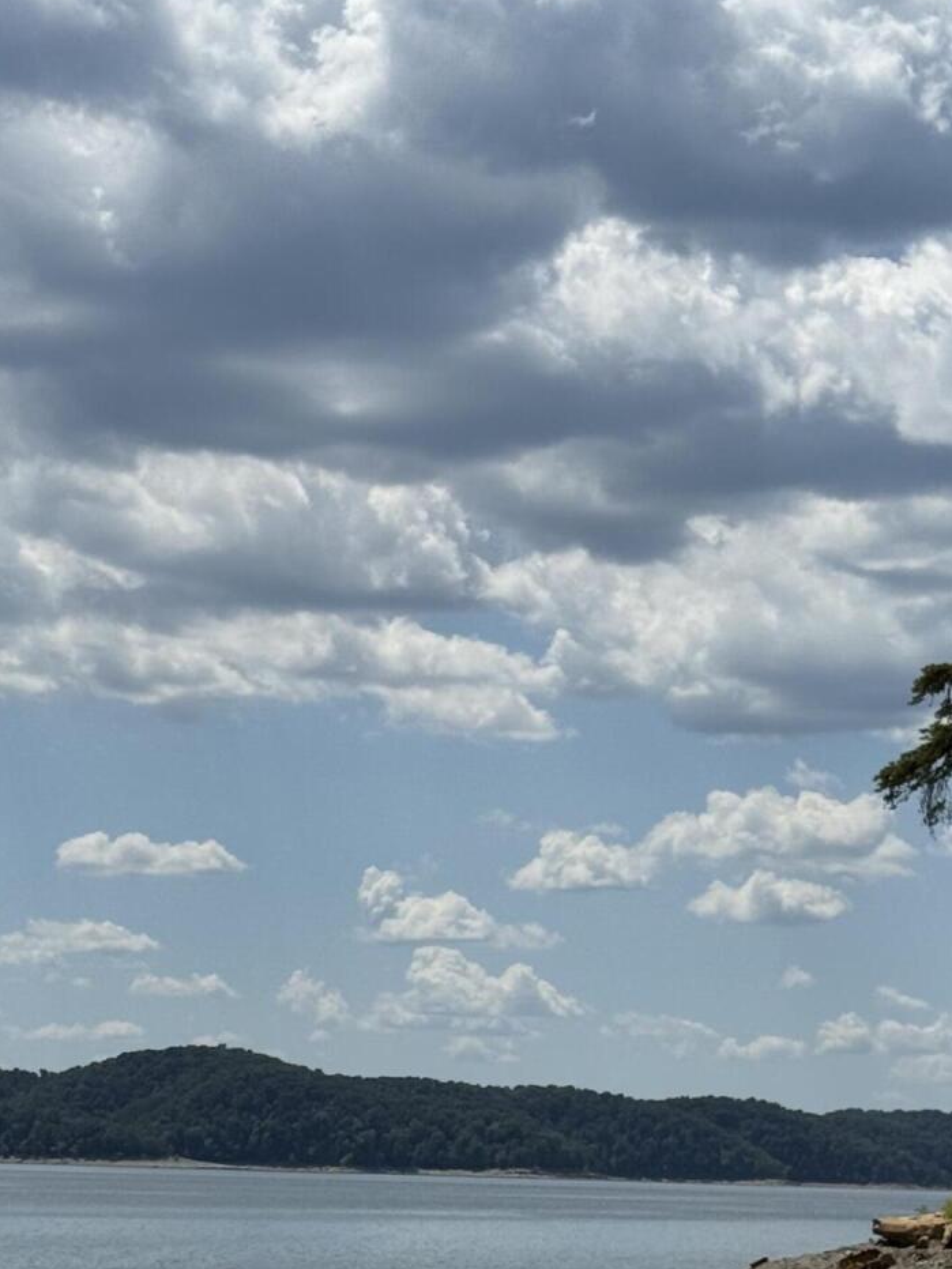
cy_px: 935
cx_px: 409
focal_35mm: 103
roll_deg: -0.5
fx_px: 3777
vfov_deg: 19.0
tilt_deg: +4.4
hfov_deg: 14.4
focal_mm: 6.76
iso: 50
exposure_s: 1/11364
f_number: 1.78
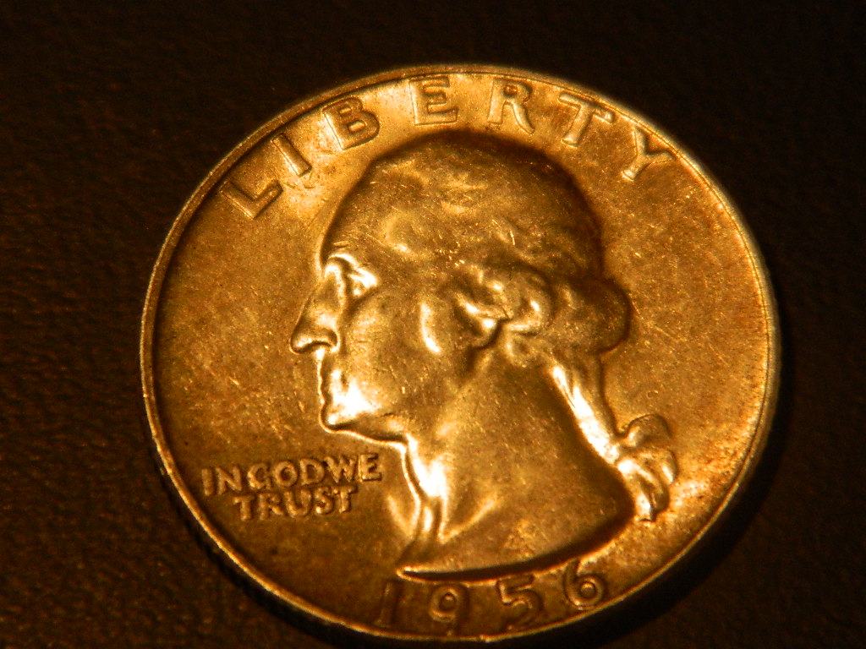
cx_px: 433
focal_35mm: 177
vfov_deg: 8.4
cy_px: 324
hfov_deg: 11.2
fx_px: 4428
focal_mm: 31.8
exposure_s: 1/320
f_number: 5.1
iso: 400
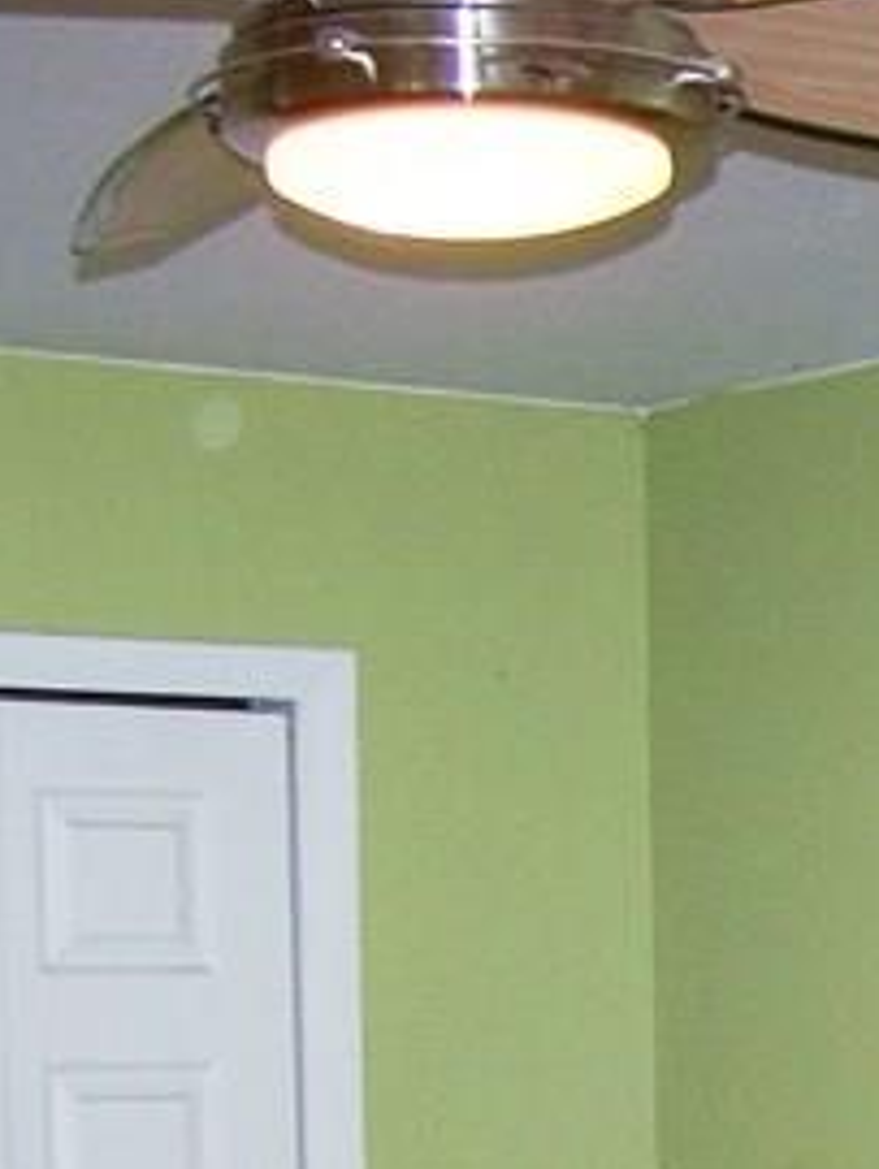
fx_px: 4868
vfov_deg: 13.2
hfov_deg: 9.8
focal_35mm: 144
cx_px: 1554
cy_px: 1537
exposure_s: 1/60
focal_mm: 6.3
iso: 80
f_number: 2.8
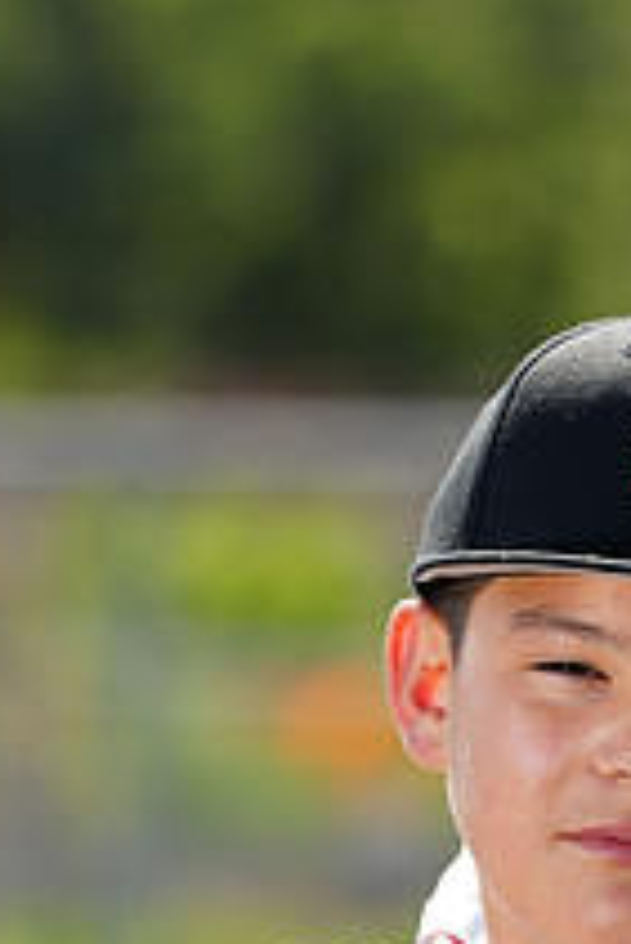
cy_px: 1217
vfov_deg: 3.7
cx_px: 588
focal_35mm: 550
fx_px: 14436
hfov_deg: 2.5
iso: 64
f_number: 4.5
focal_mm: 200
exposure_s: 1/250
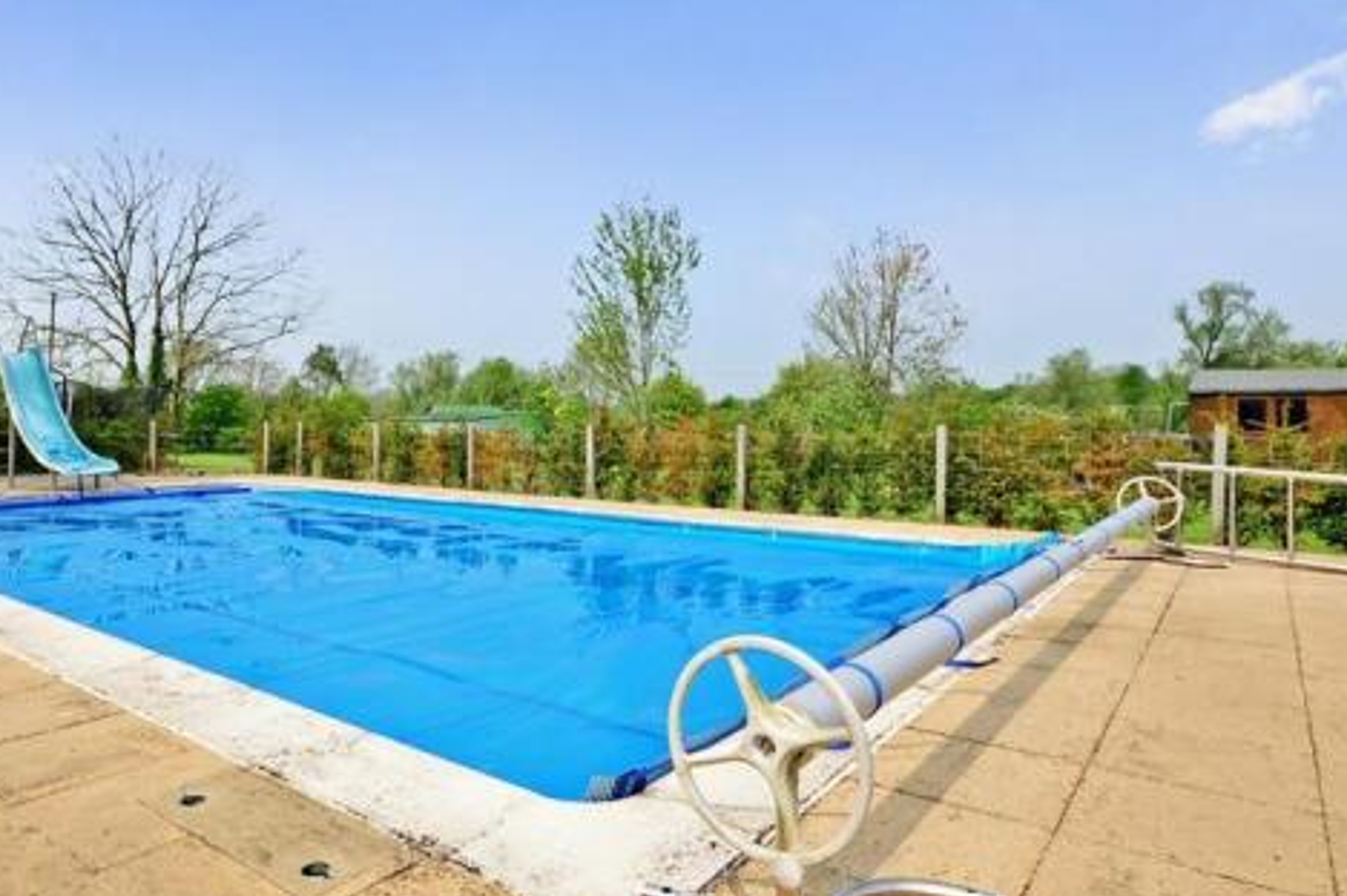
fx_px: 785
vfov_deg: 59.4
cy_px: 415
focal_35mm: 21
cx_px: 600
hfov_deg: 81.0
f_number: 11
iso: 200
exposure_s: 1/125
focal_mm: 10
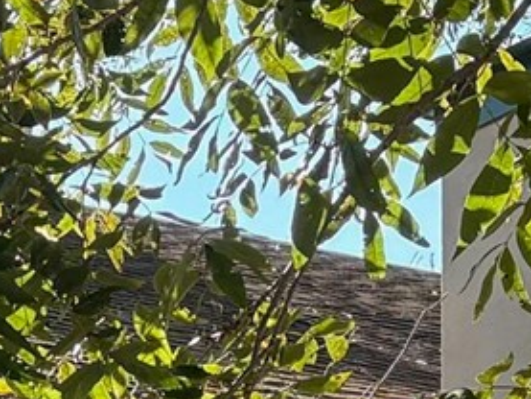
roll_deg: +1.3
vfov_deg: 7.2
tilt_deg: +3.4
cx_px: -105
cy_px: 1038
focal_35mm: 192
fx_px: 2947
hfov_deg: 10.1
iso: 64
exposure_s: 1/519
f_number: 1.6
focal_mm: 5.96
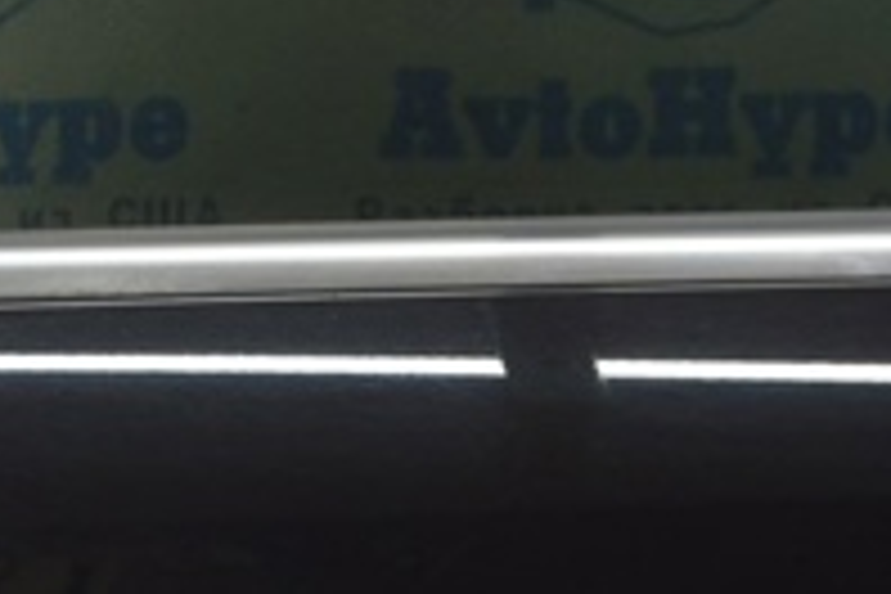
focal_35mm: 126
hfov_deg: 15.9
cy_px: 92
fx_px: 3118
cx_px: 900
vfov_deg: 10.8
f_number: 5.6
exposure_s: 1/25
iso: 400
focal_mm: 26
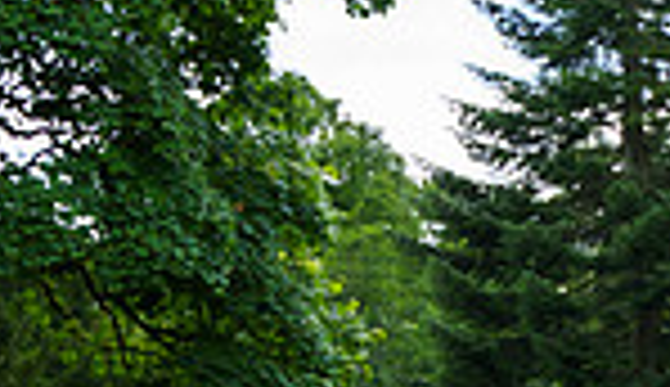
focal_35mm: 187
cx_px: 679
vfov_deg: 6.5
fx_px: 3343
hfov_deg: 11.3
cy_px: 721
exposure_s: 1/500
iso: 200
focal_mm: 46
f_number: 3.5
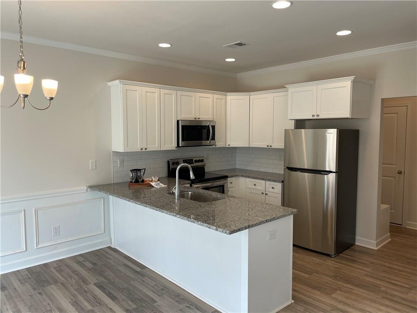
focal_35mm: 26
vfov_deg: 53.1
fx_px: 313
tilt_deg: -3.5
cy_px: 156
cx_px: 208
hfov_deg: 67.3
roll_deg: +0.2
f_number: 1.6
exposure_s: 1/120
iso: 50
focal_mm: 4.2
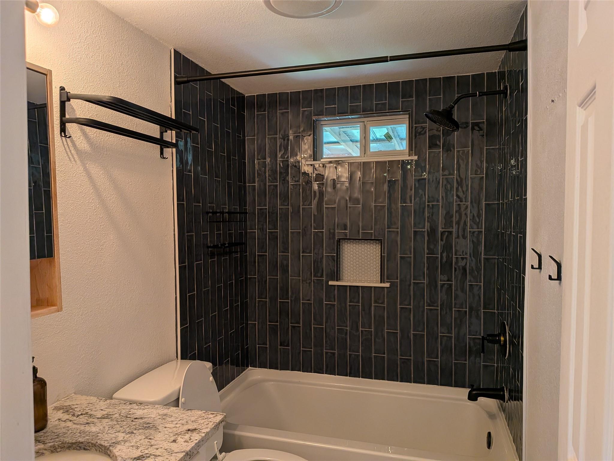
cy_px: 230
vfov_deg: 56.8
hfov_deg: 71.6
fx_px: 426
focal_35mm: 24
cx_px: 307
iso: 36
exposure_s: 1/120
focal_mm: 4.53
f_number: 1.7
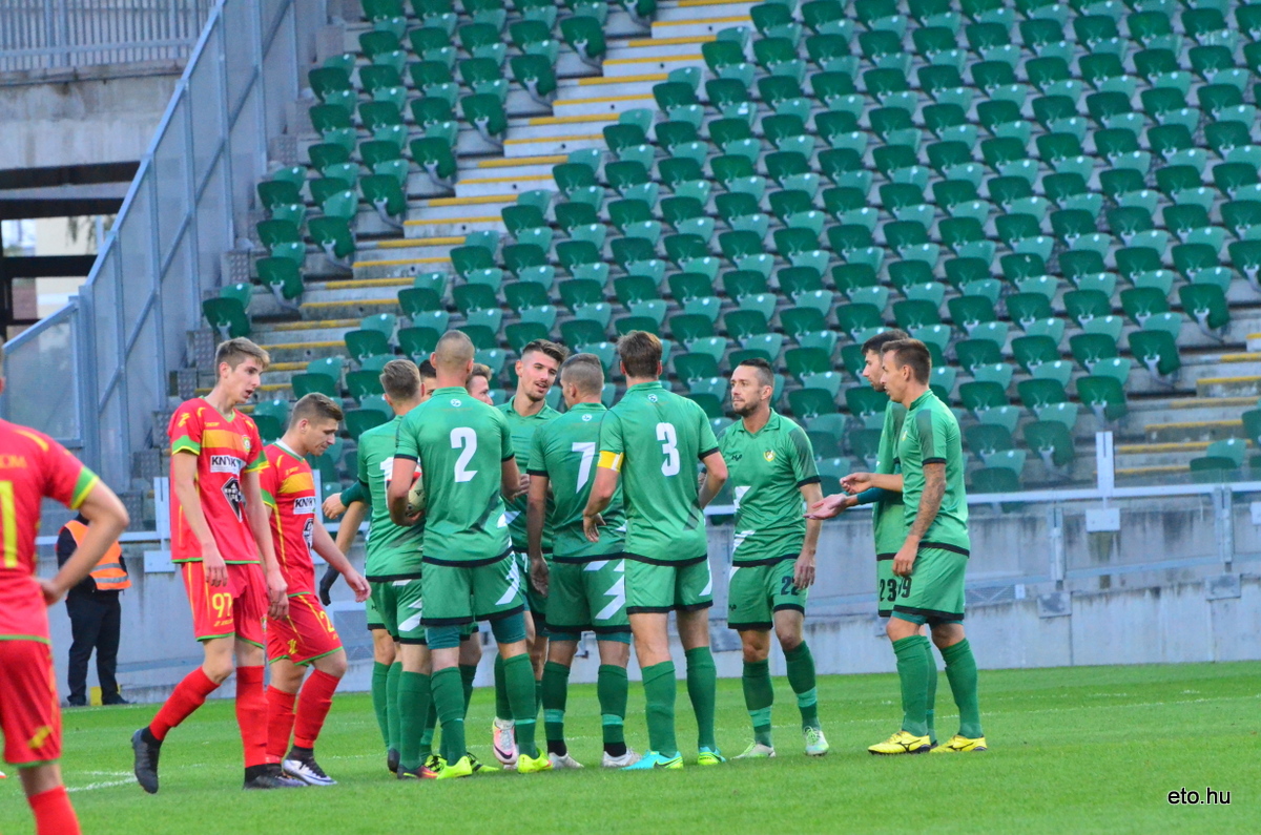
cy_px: 418
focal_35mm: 360
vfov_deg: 3.8
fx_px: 12585
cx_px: 630
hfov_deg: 5.7
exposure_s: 1/1000
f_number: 7.1
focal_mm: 240
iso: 6400
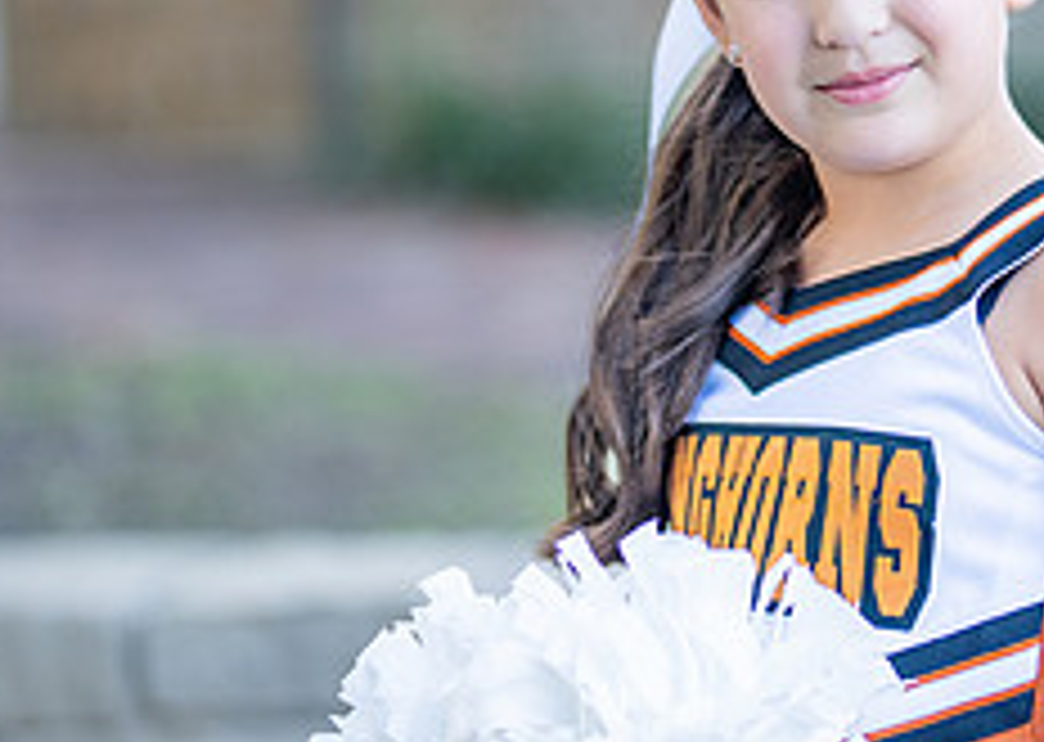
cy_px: 310
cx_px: 923
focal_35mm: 152
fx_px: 4500
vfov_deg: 9.4
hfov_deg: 13.1
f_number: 1.2
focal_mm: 50
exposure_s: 1/1000
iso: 250
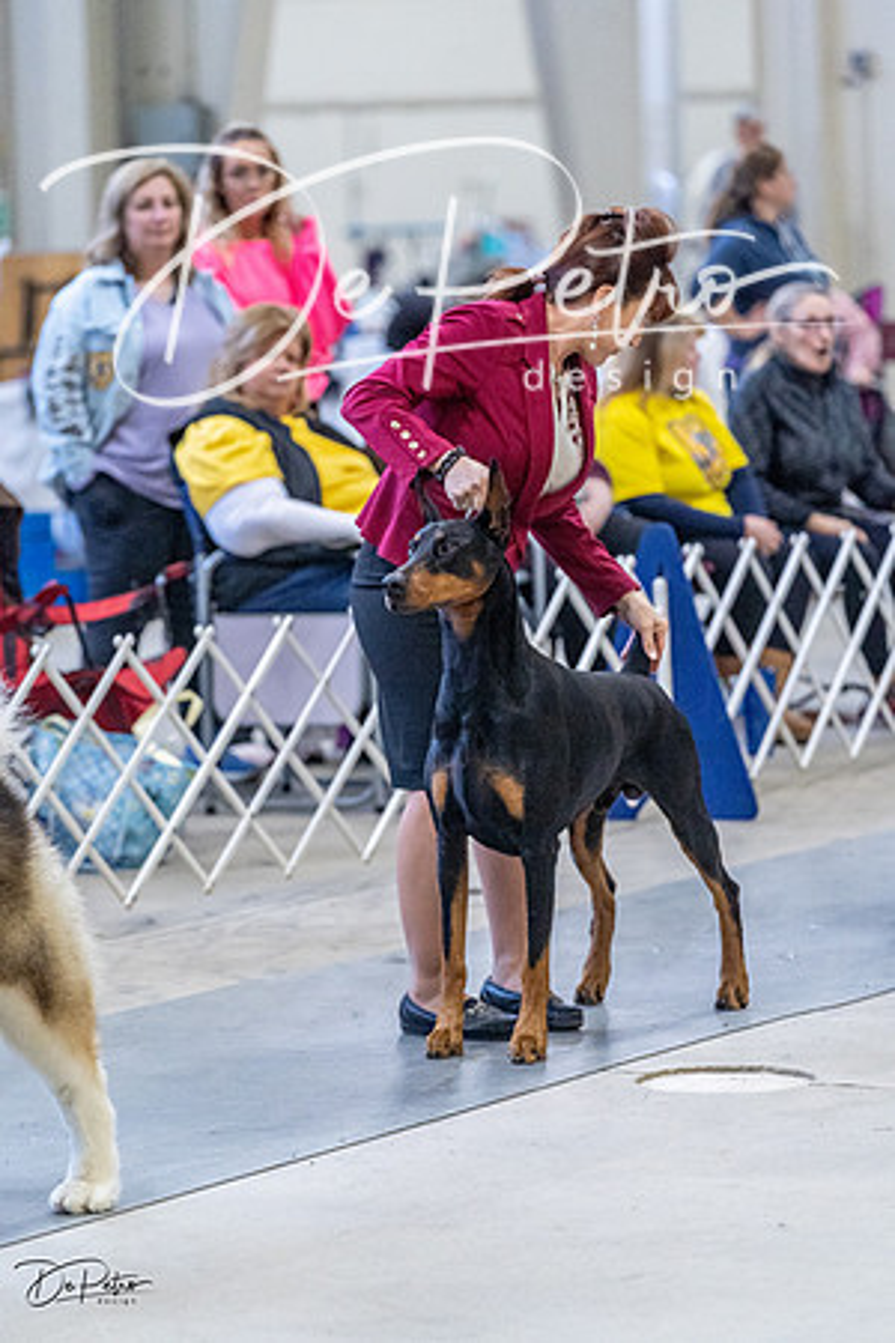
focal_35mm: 174
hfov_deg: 7.9
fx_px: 6488
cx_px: 448
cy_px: 672
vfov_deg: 11.8
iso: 6400
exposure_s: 1/320
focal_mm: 174
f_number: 4
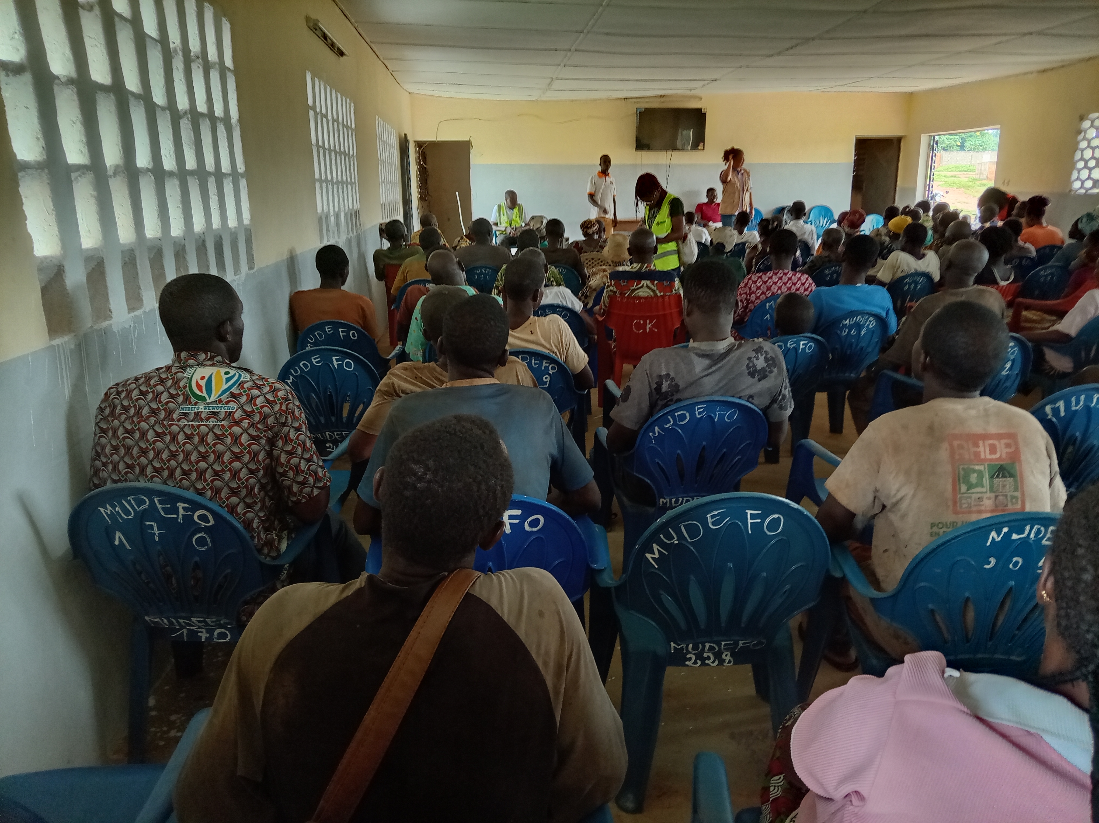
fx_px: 793
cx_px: 550
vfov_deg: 54.8
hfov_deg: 69.4
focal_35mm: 25
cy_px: 412
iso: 195
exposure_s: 1/25
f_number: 1.8
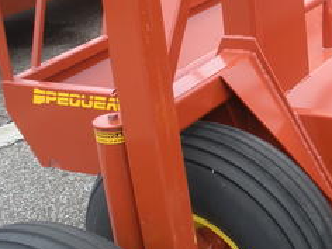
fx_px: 796
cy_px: 72
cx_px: 367
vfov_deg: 17.7
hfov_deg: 22.2
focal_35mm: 83
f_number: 3.5
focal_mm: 6.3
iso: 72
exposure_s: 1/59.8
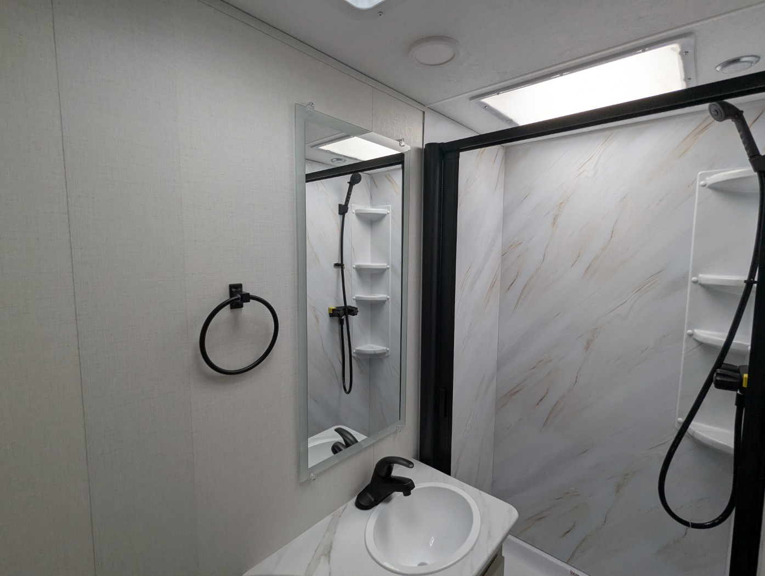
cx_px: 382
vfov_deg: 78.2
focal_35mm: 16
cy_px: 288
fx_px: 354
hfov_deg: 94.4
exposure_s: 1/286
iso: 44
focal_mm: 2.35
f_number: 2.2
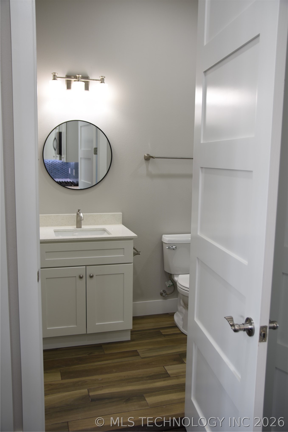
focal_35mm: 33
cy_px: 216
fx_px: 396
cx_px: 144
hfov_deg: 40.0
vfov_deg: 57.2
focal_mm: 22
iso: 100
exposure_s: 1/30
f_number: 3.2
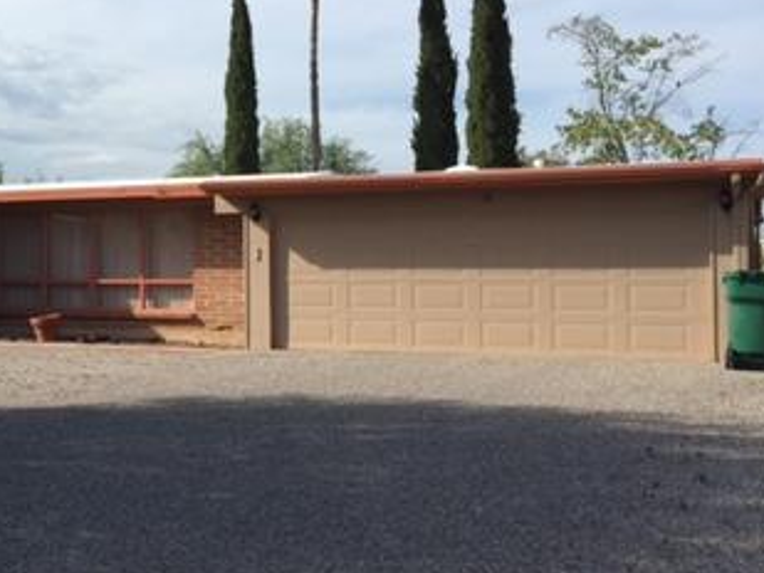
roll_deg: +0.2
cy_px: 247
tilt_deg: +1.4
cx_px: -12
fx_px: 1325
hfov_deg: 29.8
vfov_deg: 24.4
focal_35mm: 60
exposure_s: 1/2198
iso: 32
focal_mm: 4.15
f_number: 2.2
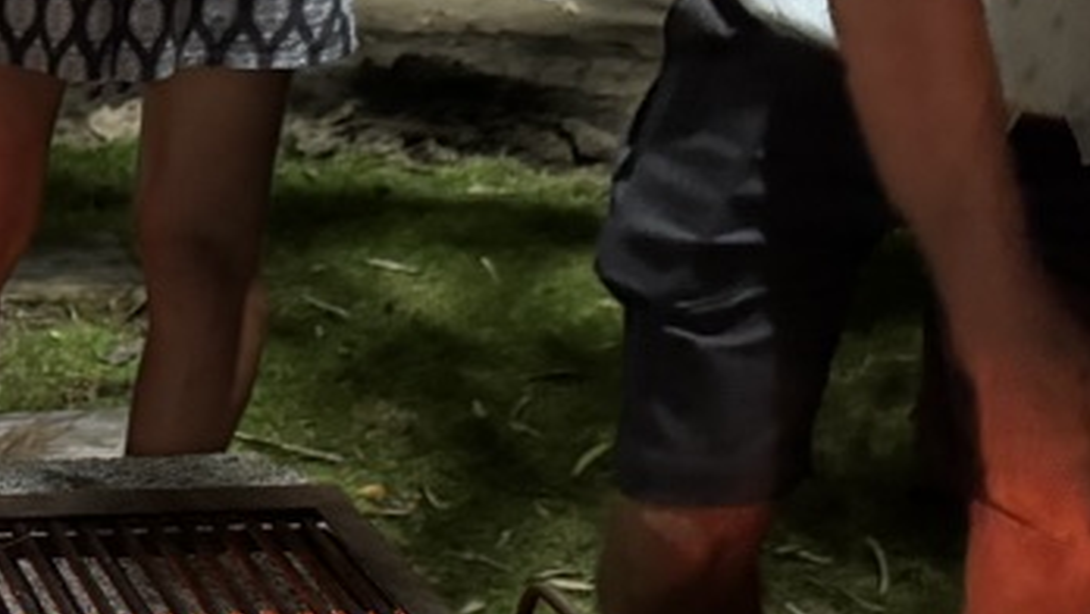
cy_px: 655
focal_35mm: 77
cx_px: -232
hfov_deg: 24.8
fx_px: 2226
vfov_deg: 15.3
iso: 800
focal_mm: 6.76
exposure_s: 1/40
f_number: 1.78
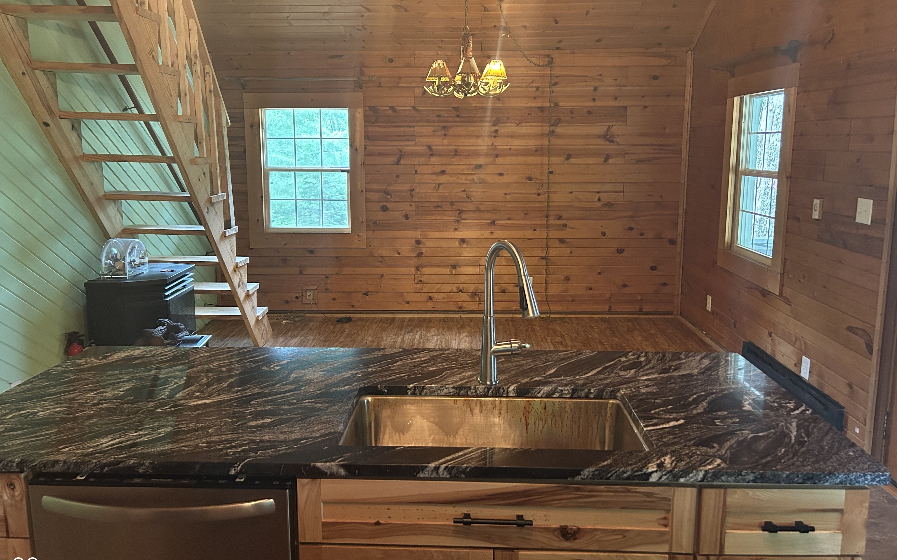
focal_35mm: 28
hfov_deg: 66.5
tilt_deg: -8.9
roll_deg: +0.4
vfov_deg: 44.4
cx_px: 455
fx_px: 684
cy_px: 242
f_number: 1.5
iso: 500
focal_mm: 5.7
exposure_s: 1/40
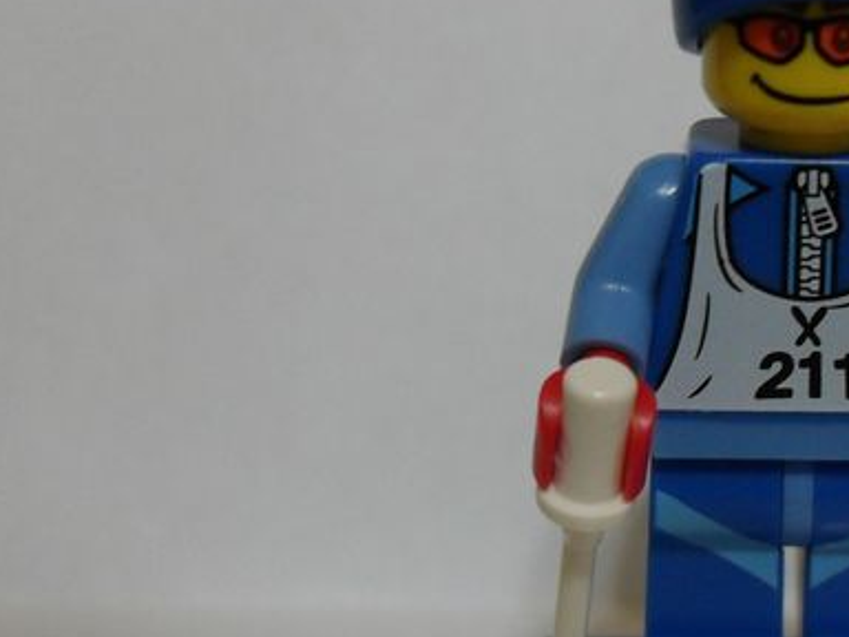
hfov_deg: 25.6
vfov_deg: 20.1
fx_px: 1790
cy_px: 389
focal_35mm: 73
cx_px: 803
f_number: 2.8
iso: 200
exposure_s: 1/20
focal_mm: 6.2
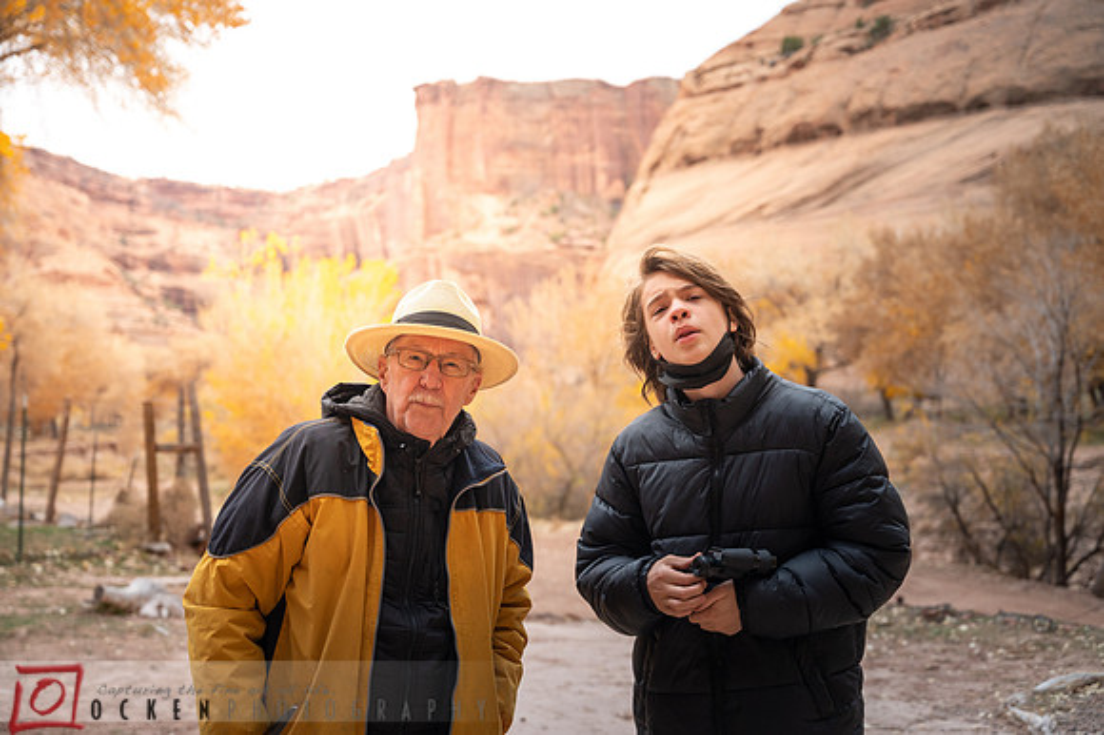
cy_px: 368
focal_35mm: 56
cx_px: 552
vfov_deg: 24.2
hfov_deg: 35.7
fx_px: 1716
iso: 400
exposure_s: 1/800
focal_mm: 56
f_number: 4
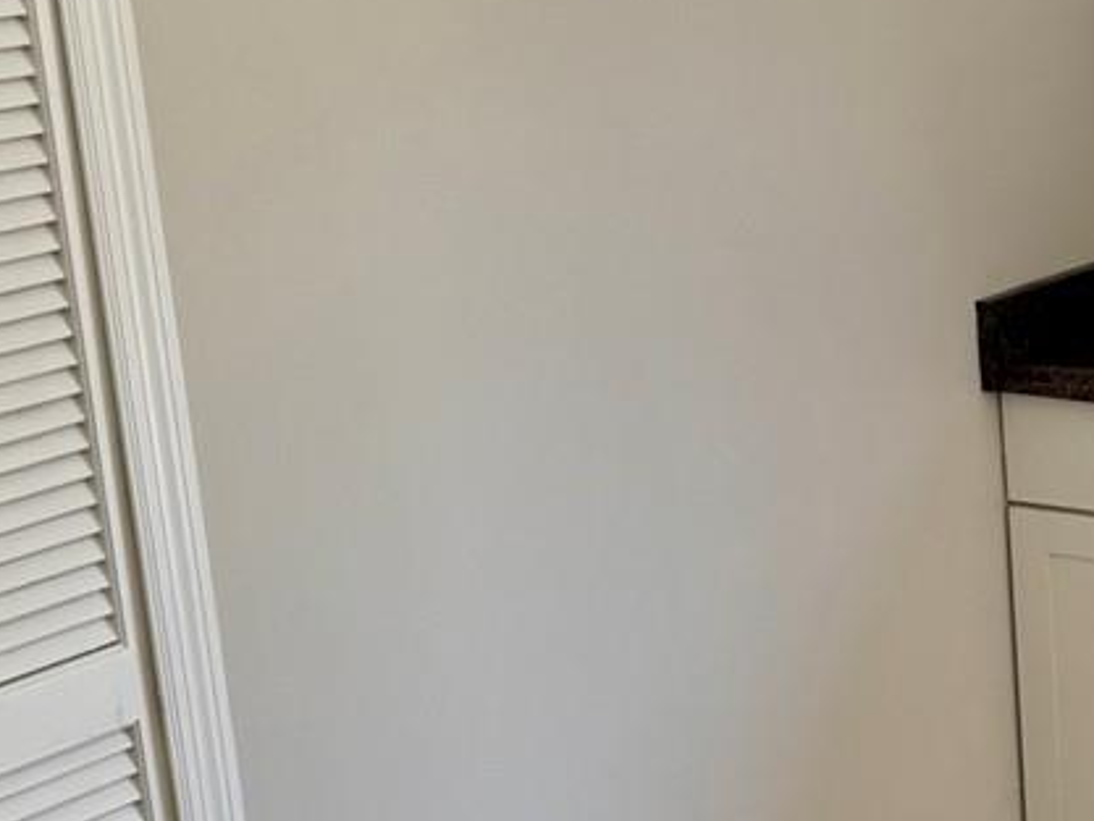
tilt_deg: -15.9
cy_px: 443
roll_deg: +0.9
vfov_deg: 16.1
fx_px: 2908
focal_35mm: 92
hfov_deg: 18.9
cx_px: 1616
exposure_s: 1/121
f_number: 1.78
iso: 50
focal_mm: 6.76
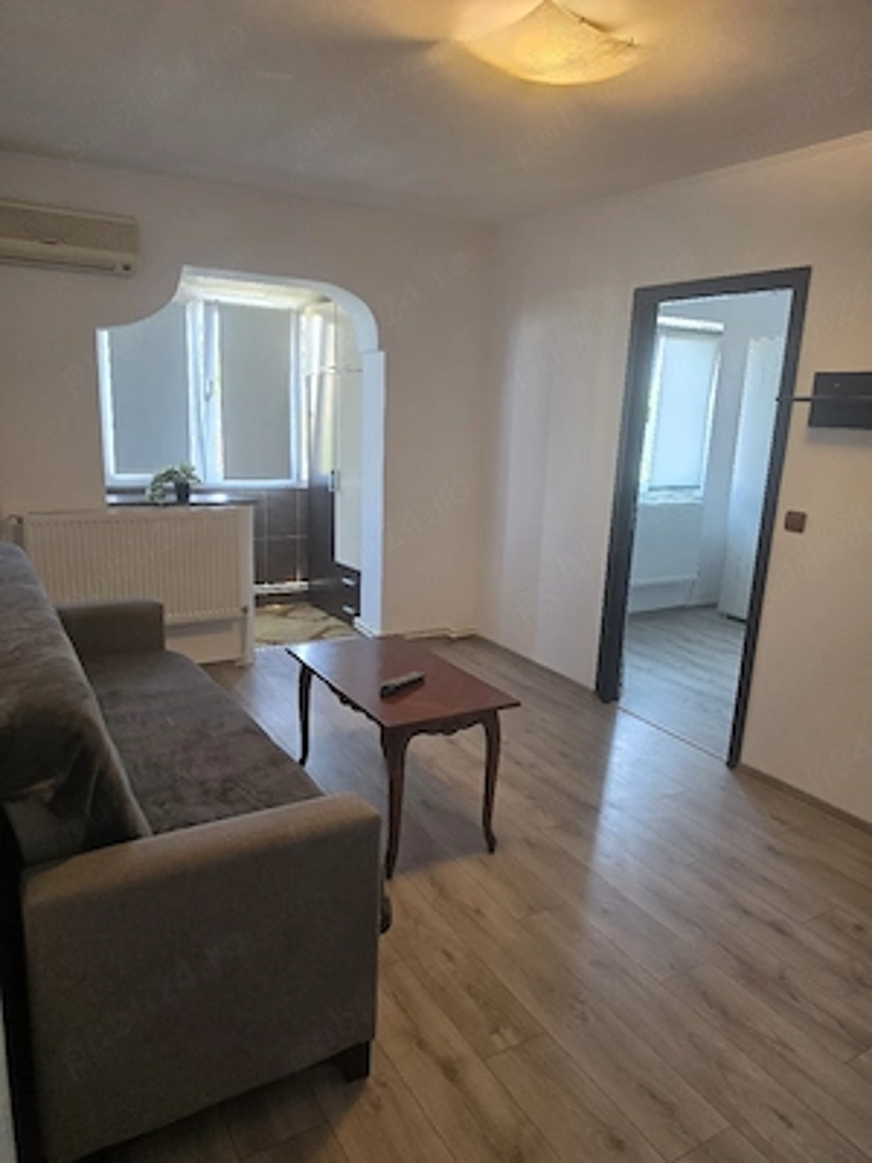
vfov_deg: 73.9
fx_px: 773
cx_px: 436
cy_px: 582
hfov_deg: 58.9
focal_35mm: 23
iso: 160
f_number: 1.4
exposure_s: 1/120
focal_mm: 6.5
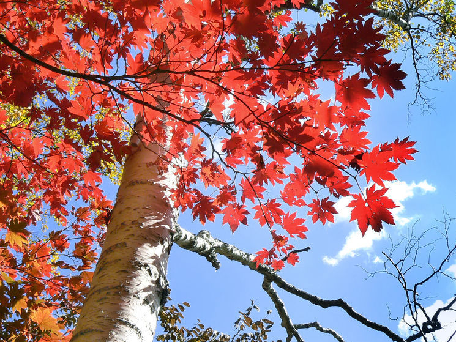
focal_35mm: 58
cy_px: 181
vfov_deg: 25.2
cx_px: 202
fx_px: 764
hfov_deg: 33.2
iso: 80
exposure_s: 1/160
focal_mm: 8
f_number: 8
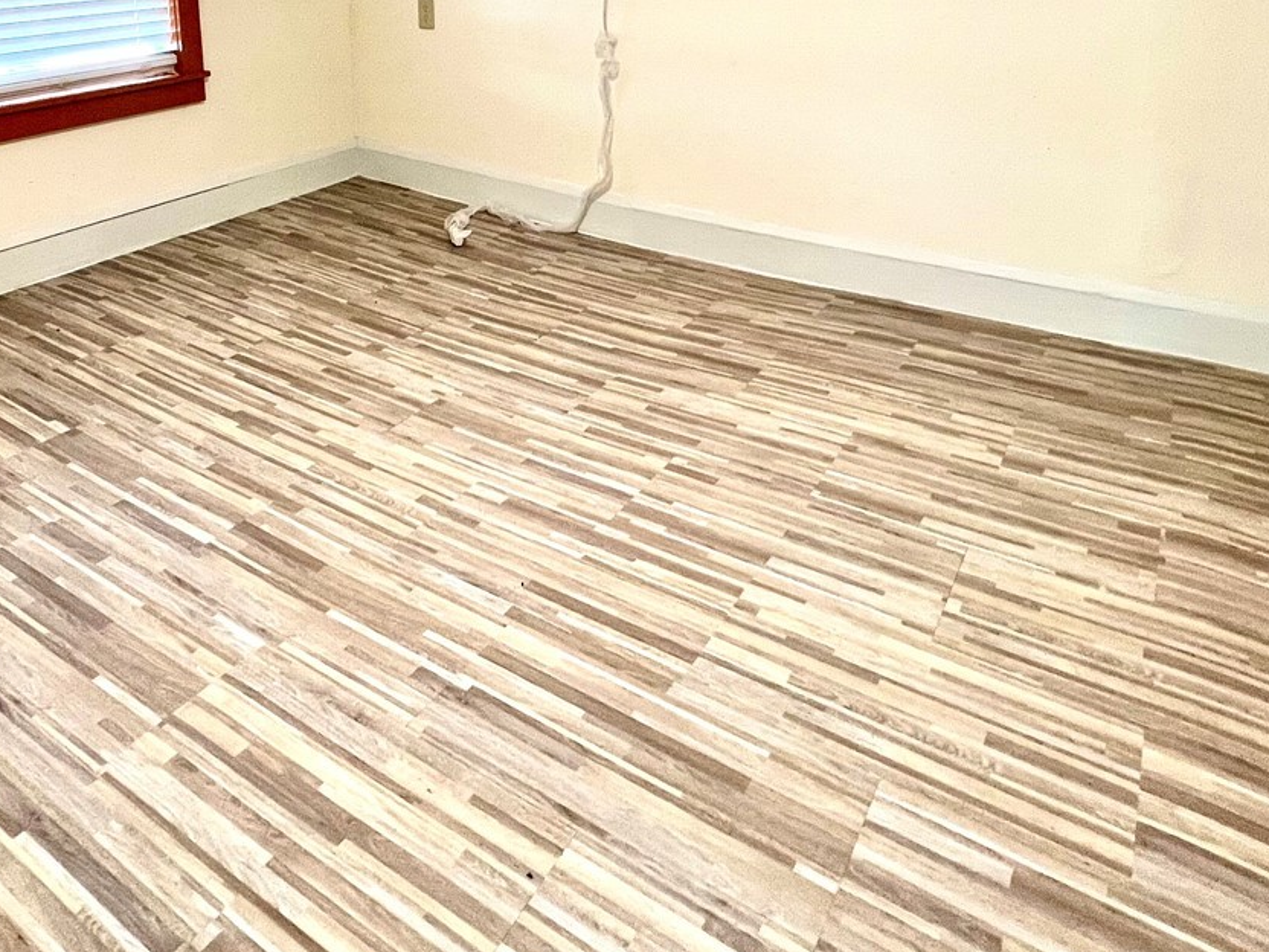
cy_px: 98
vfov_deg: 49.1
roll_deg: +1.6
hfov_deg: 69.0
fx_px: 916
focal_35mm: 25
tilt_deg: -10.9
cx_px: 543
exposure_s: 1/60
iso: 200
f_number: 1.8
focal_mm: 1.57
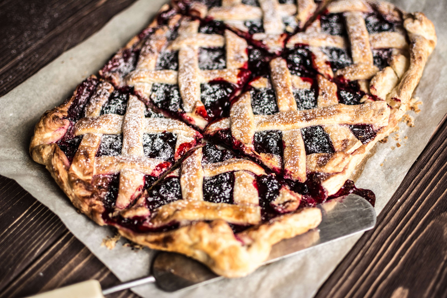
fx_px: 652
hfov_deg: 37.9
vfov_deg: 25.8
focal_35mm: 52
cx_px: 224
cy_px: 149
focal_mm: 35
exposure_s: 1/100
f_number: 2
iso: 250
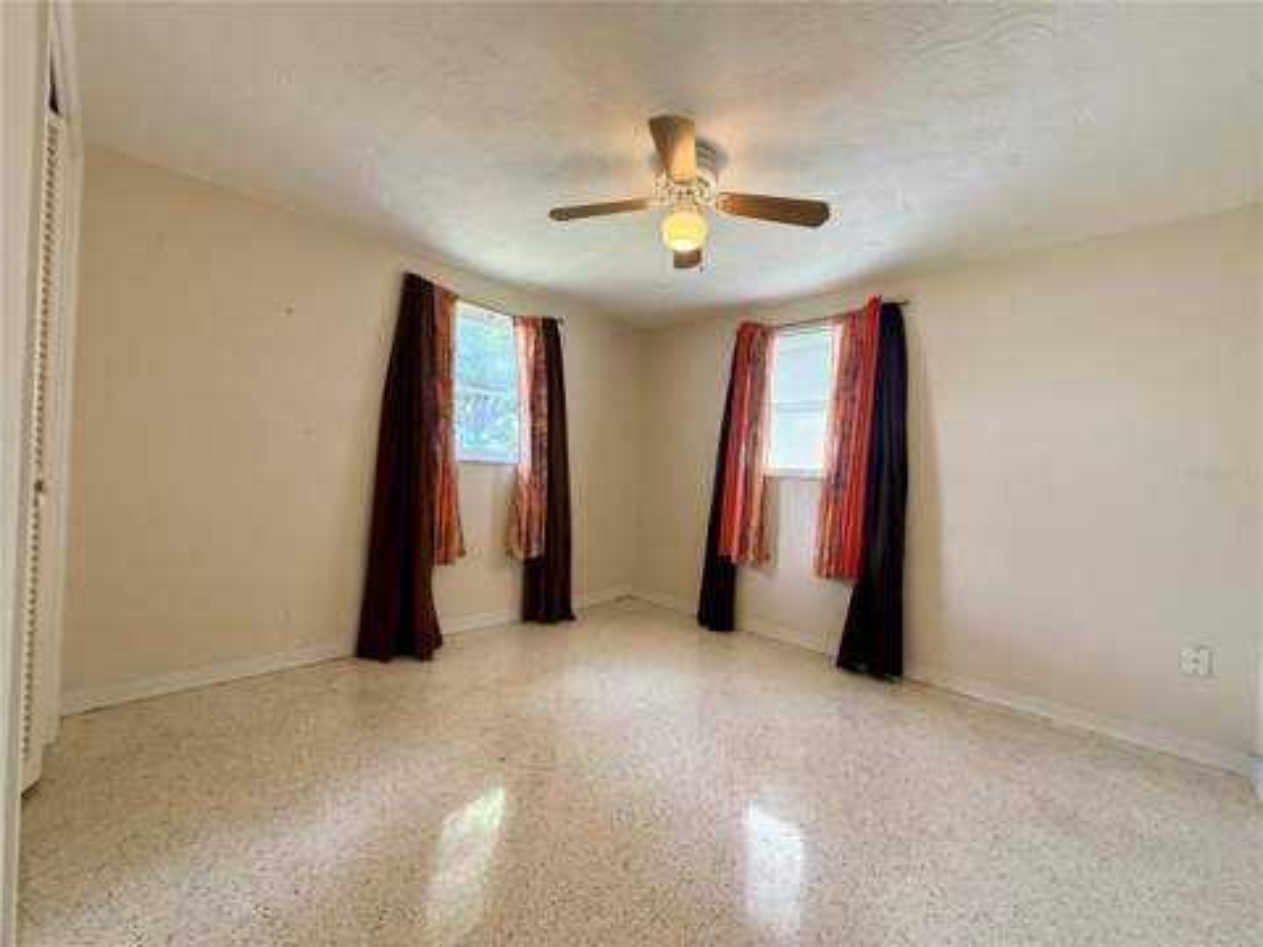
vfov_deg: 85.7
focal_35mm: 14
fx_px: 511
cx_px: 632
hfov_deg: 102.1
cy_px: 474
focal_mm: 2.22
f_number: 2.2
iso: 250
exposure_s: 1/120
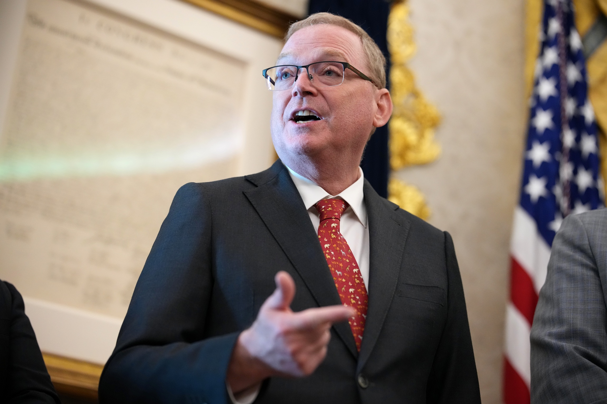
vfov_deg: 19.5
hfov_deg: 28.8
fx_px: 1180
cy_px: 202
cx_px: 304
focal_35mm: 70
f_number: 2
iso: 4000
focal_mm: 70
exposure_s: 1/800
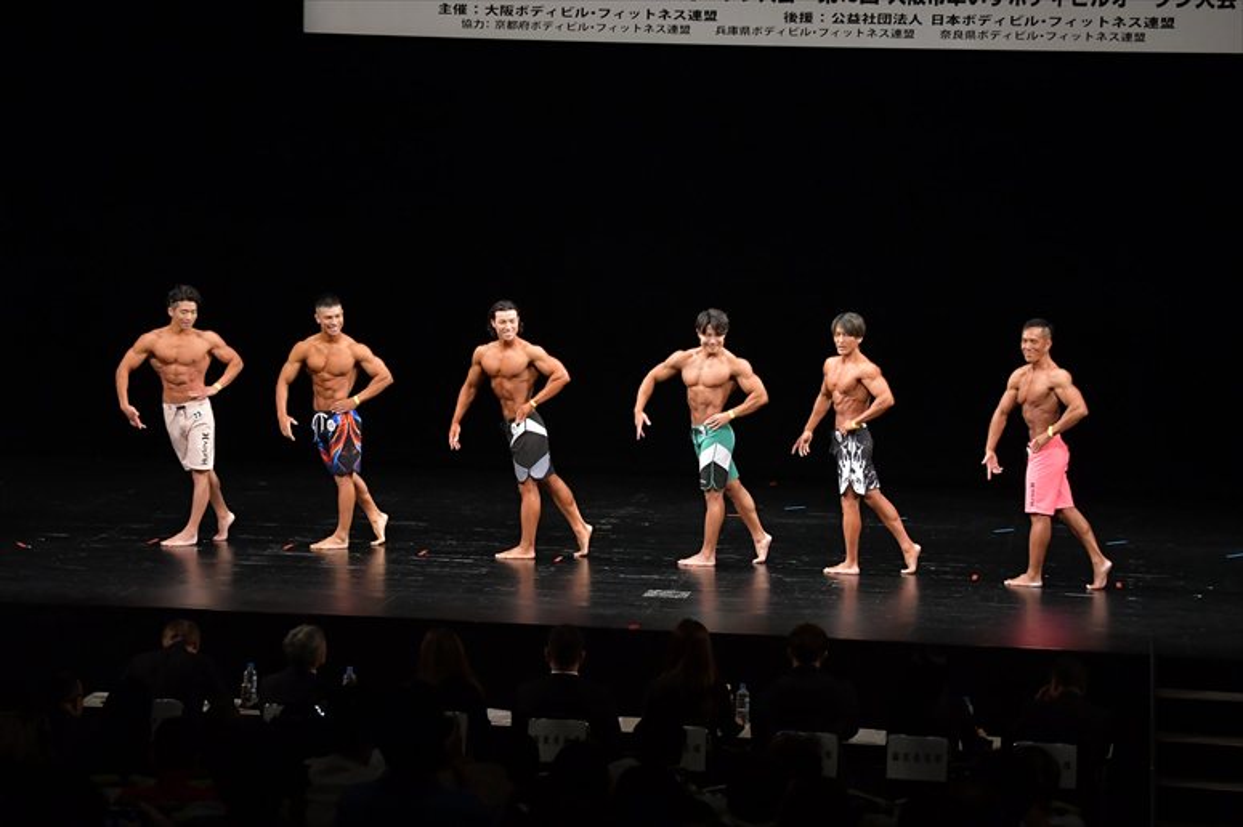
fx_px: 3520
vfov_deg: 13.4
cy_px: 414
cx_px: 622
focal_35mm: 102
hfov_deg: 20.0
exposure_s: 1/400
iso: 3200
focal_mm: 68
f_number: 5.6
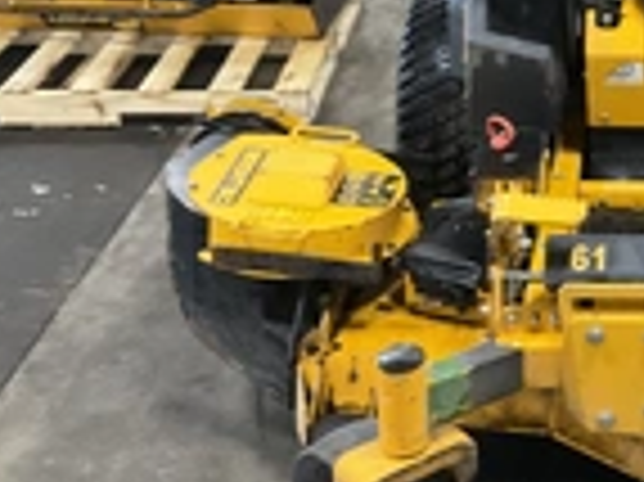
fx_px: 1506
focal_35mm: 81
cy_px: 54
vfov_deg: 17.9
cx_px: 757
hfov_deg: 22.4
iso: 200
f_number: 1.8
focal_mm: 3
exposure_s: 1/40
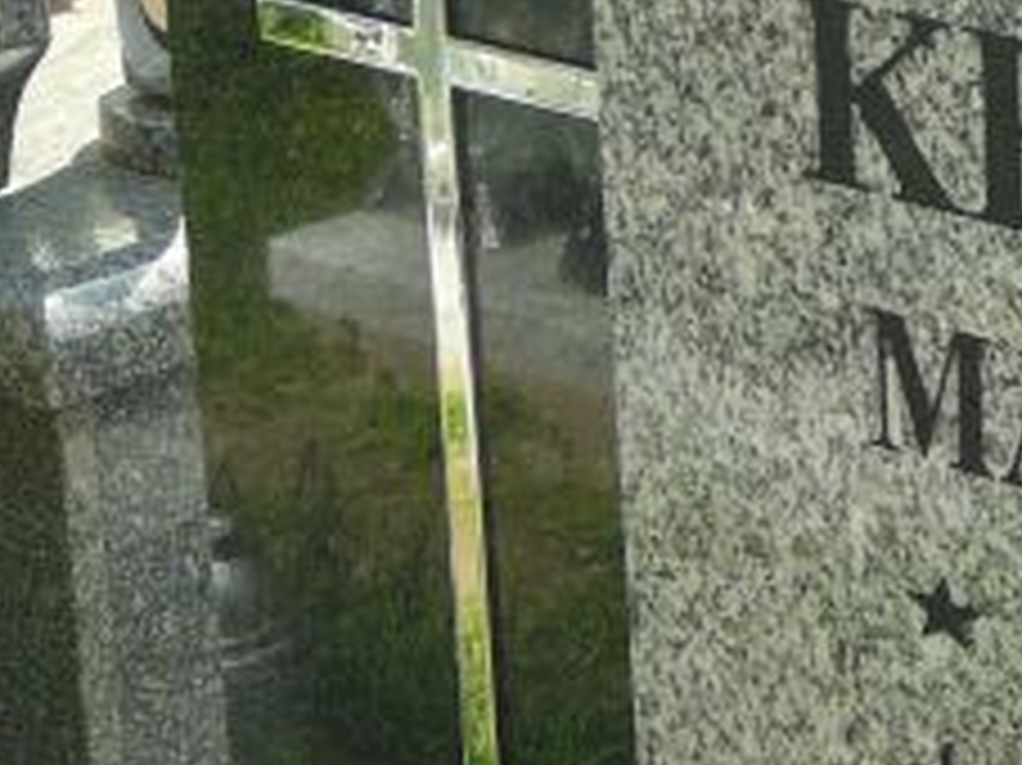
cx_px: 1247
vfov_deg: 9.6
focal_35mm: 155
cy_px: 356
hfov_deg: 12.4
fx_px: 4574
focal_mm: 8.2
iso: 80
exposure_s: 1/250
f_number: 3.5
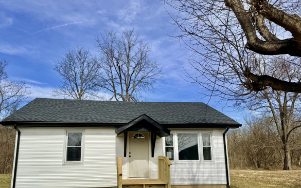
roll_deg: +0.2
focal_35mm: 29
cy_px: 112
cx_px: 141
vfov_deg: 43.0
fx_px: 238
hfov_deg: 64.6
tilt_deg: +8.7
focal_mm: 6.76
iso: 80
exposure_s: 1/6711
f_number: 1.78
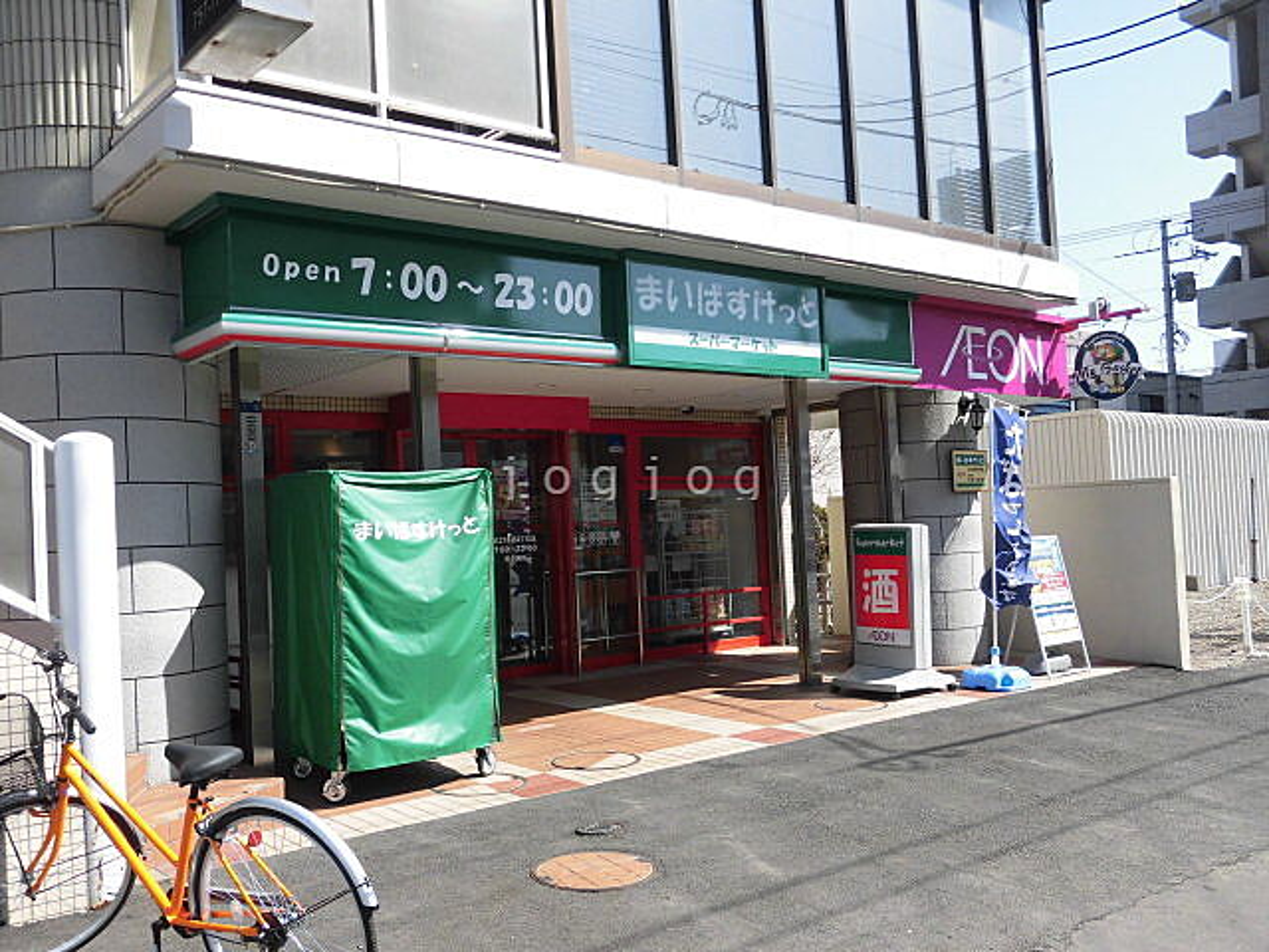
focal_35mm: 32
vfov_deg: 44.2
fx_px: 1173
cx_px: 634
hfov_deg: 56.8
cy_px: 476
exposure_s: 1/640
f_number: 3.5
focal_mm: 5.81
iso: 100
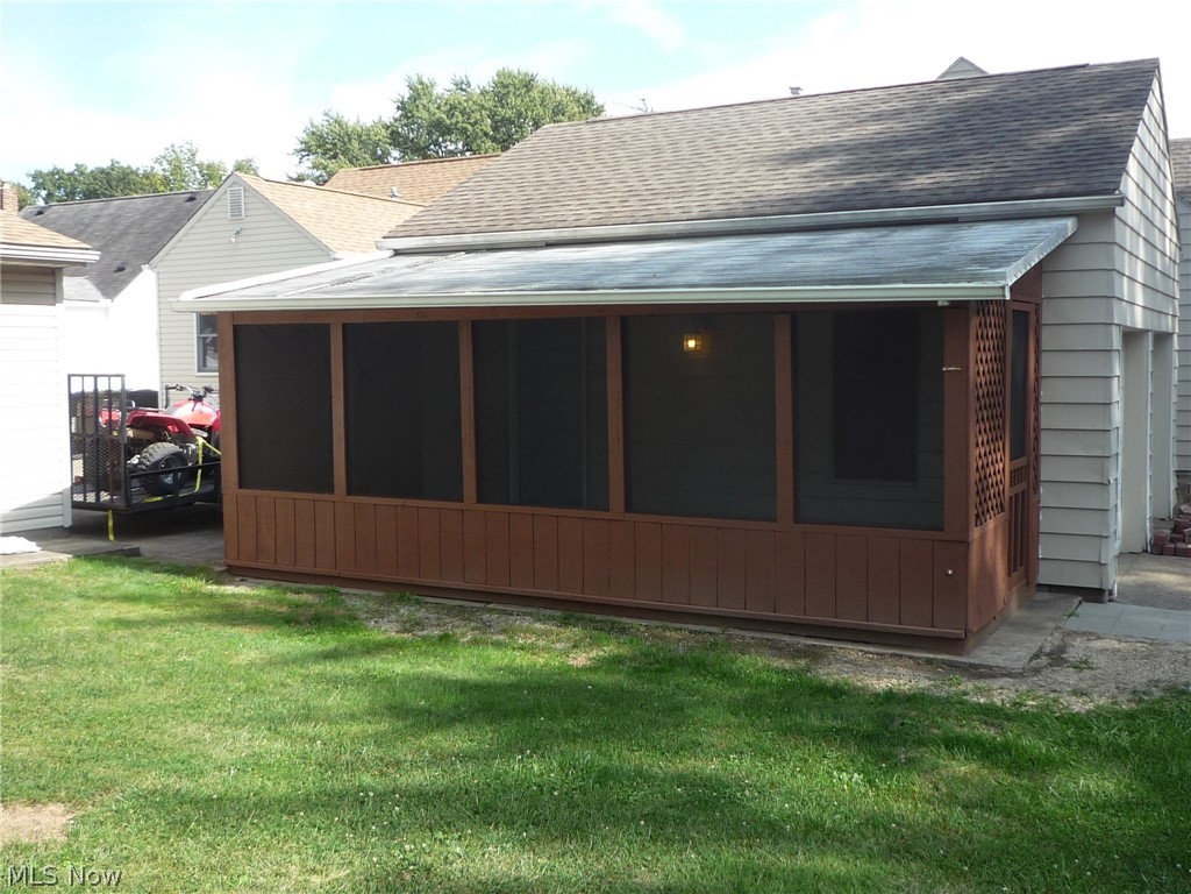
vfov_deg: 39.7
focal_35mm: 36
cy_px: 447
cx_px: 596
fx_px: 1239
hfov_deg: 51.4
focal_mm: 4.4
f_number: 2.8
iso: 100
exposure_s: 1/500
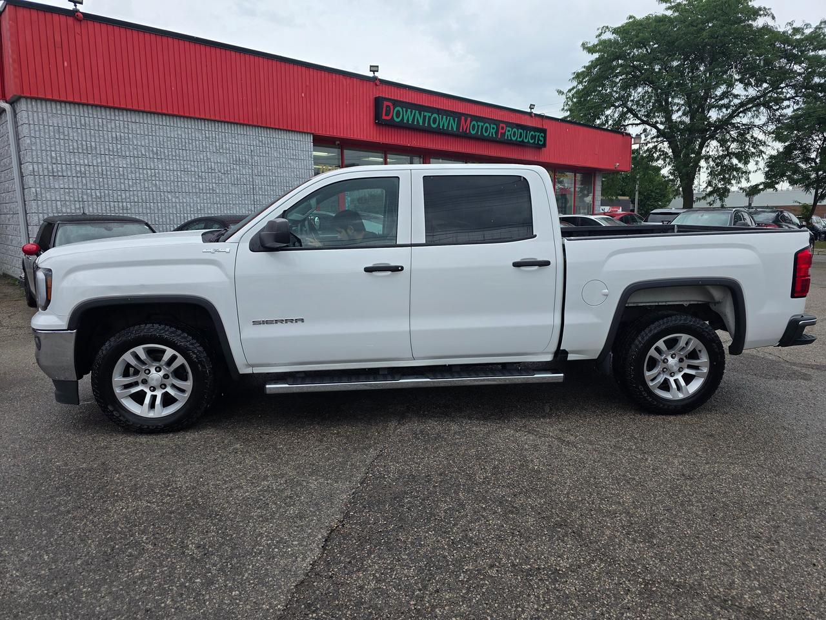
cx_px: 413
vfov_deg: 58.9
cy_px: 310
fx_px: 549
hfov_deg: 73.9
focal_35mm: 23
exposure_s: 1/359
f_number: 1.7
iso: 25
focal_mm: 6.3
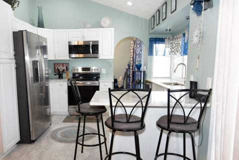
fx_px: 185
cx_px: 104
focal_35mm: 28
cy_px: 91
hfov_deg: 65.5
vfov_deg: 46.5
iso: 800
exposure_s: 1/100
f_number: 4
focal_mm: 24
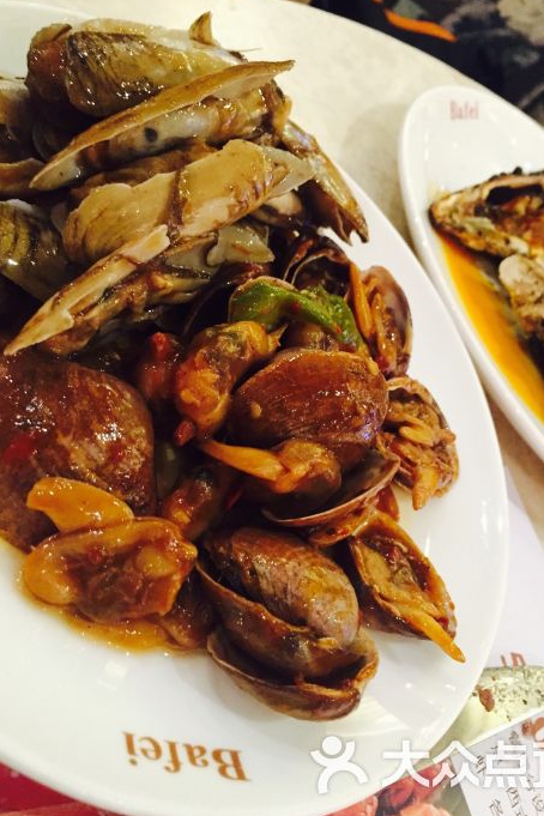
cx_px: 297
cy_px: 407
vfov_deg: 60.3
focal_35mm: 31
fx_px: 703
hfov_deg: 42.3
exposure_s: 1/17
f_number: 2.2
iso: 250
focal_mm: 4.15
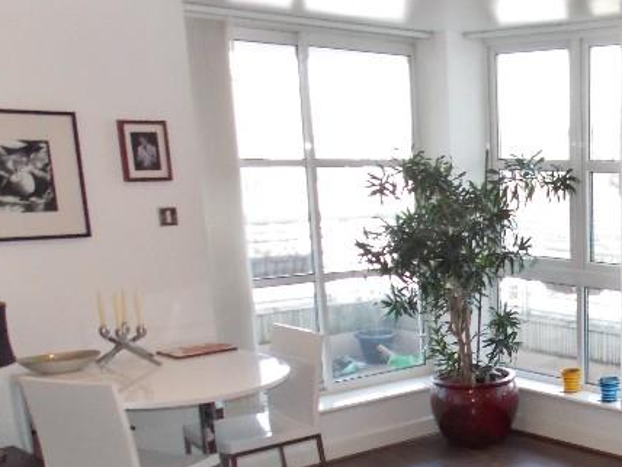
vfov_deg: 25.8
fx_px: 988
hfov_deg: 31.6
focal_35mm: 55
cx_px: 658
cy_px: 413
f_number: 3.1
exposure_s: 1/30
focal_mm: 4
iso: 200
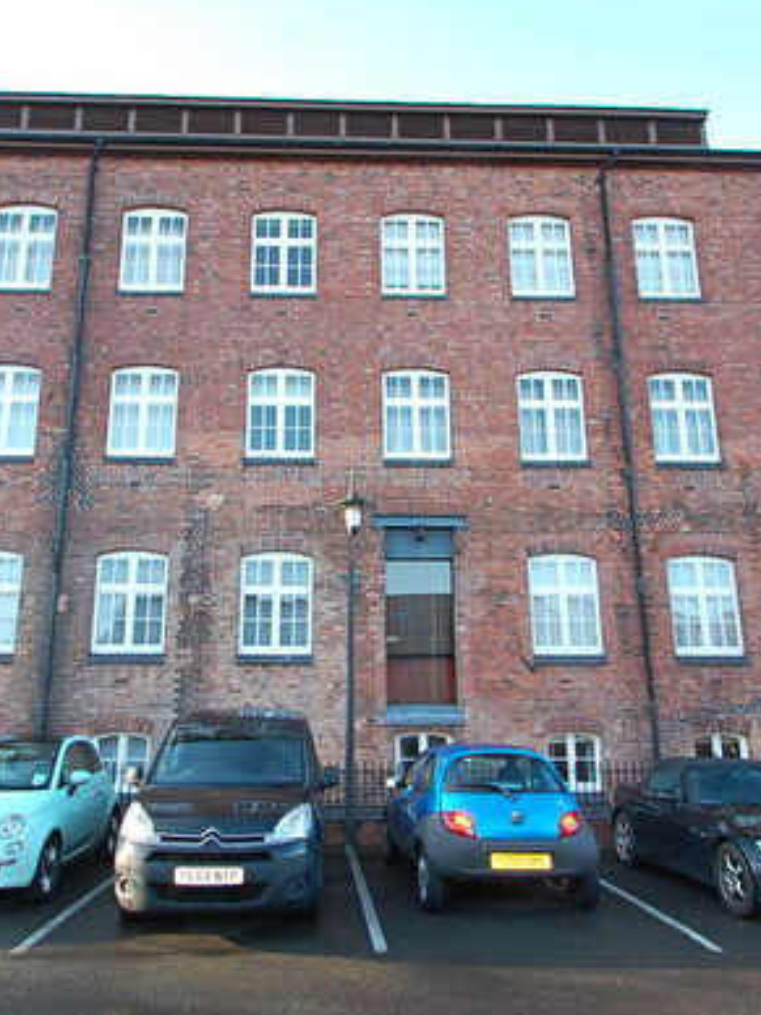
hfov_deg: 53.0
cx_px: 340
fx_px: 762
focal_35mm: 26
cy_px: 534
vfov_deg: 67.3
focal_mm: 10
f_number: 8
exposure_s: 1/60
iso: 400
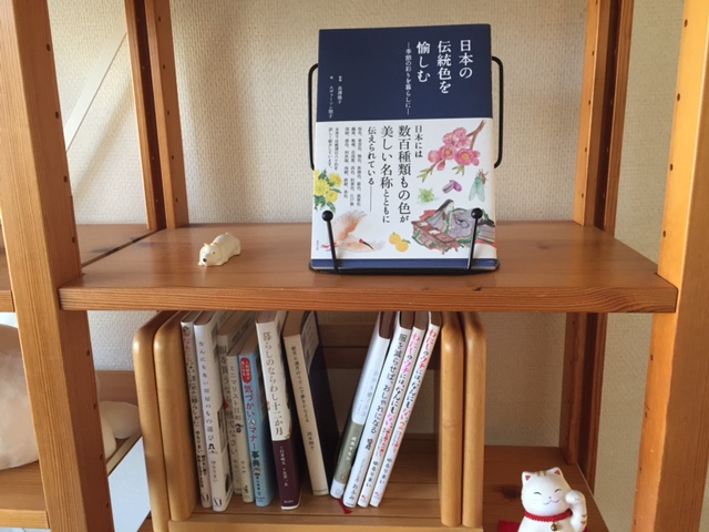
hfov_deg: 61.7
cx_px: 354
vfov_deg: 48.2
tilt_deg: -14.3
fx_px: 594
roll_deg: +1.4
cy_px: 266
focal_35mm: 29
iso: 100
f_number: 2.2
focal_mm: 4.15
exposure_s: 1/30
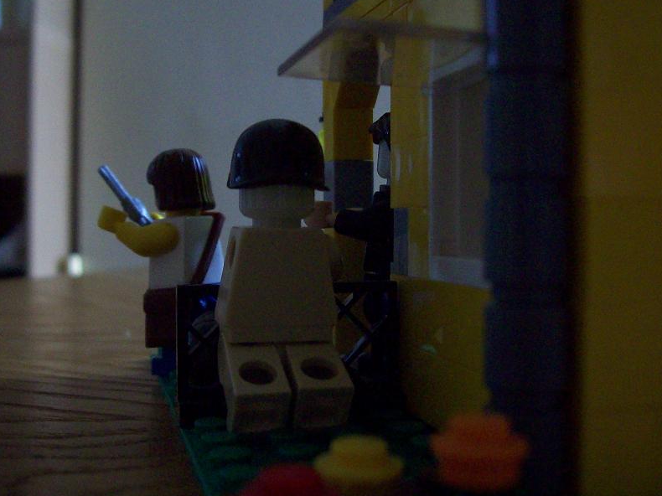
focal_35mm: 46
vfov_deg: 31.4
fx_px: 879
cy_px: 203
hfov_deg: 41.0
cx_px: 259
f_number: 2.7
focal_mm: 6
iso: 200
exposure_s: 1/8
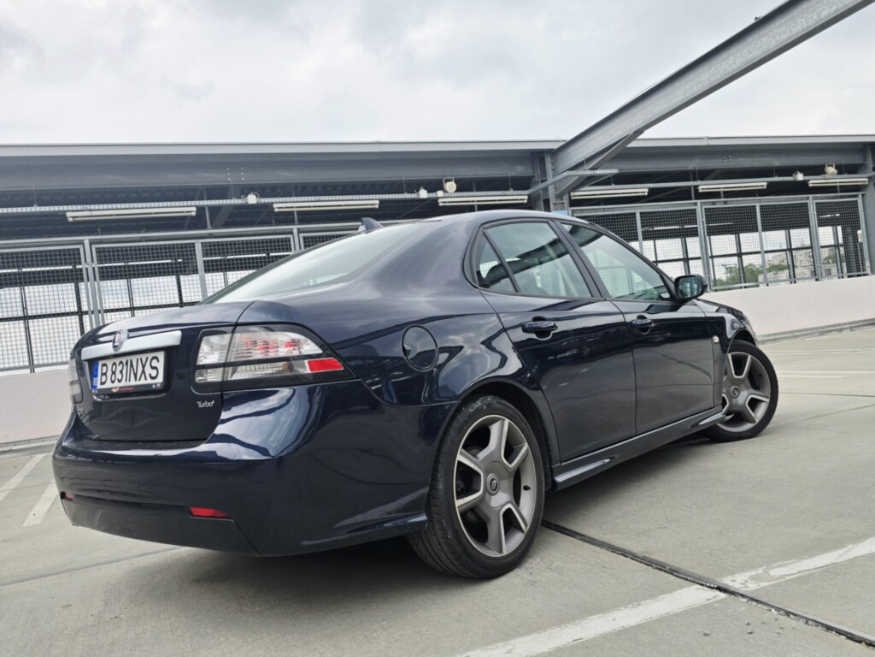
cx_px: 438
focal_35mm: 23
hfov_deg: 73.9
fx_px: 581
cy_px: 328
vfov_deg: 58.9
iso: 12
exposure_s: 1/455
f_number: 1.7
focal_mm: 6.3
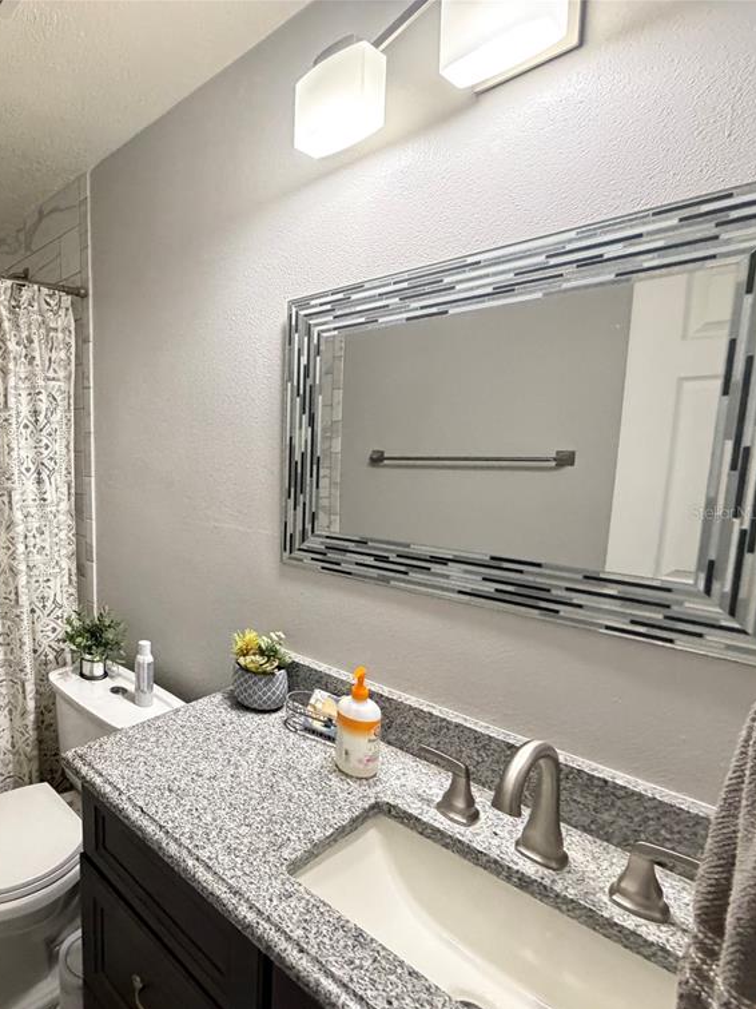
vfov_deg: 84.7
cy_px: 512
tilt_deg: -6.2
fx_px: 553
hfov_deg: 59.3
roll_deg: +1.6
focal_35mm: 19
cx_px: 87
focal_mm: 2.22
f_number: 2.2
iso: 640
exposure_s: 1/60
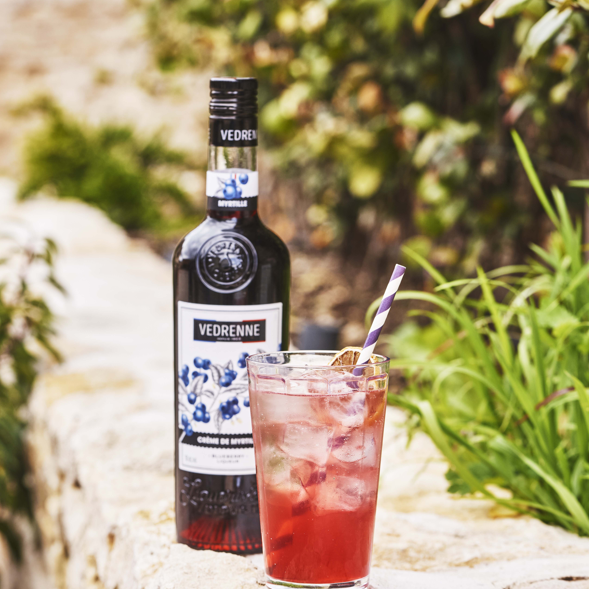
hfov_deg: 14.5
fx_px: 2310
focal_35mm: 120
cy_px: 344
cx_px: 285
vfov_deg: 14.5
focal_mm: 90
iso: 400
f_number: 5.6
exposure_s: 1/320
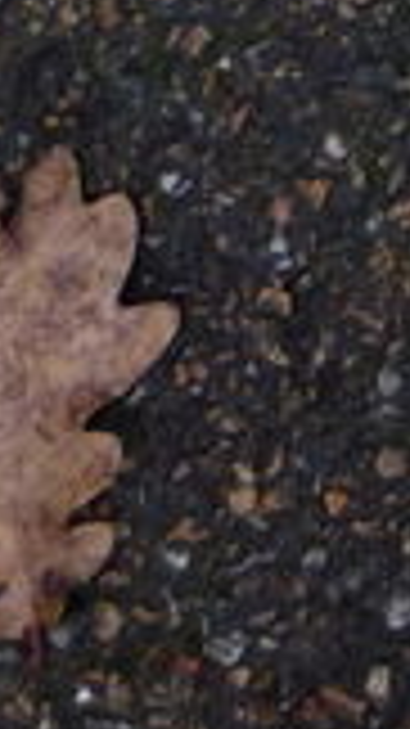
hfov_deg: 5.2
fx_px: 3908
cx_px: 1735
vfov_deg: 10.0
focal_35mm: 202
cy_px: -652
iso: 250
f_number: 3.3
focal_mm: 5.2
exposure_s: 1/30
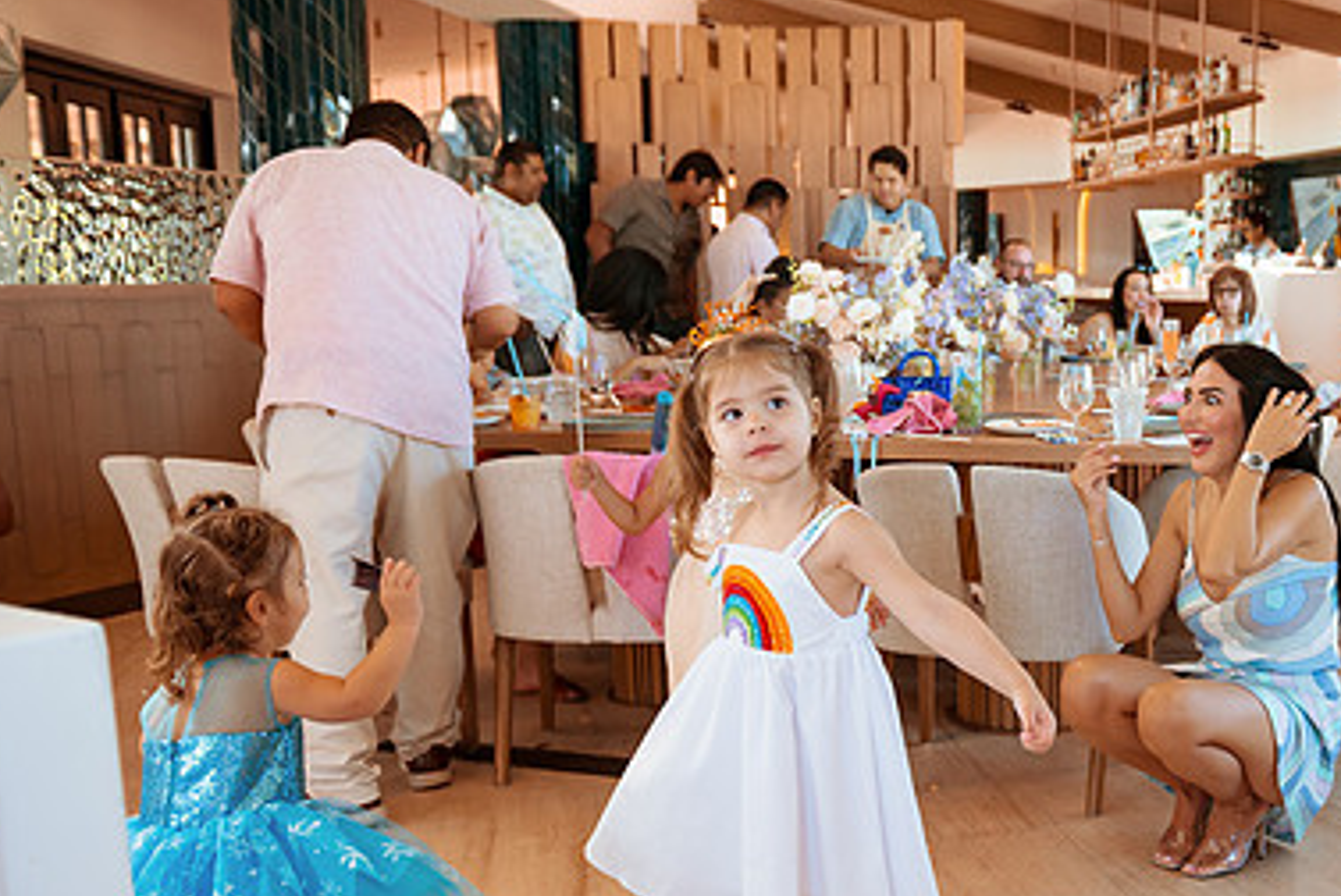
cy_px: 591
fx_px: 1640
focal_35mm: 44
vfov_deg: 30.4
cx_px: 1143
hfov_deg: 41.8
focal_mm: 24
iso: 500
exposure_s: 1/200
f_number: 3.5
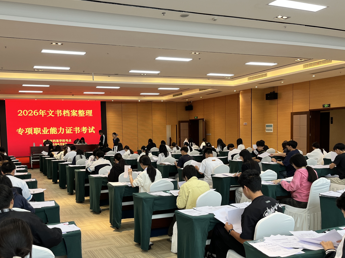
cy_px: 154
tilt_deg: -4.3
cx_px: 132
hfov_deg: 53.4
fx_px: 339
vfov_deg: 41.6
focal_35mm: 34
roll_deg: +1.6
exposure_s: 1/120
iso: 80
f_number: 1.6
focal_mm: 5.1
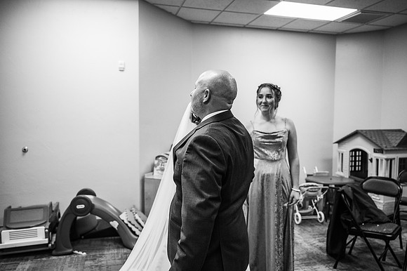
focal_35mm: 30
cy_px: 136
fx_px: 333
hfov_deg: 62.8
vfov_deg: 44.2
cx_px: 204
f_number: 3.2
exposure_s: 1/320
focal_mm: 29.5
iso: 2000
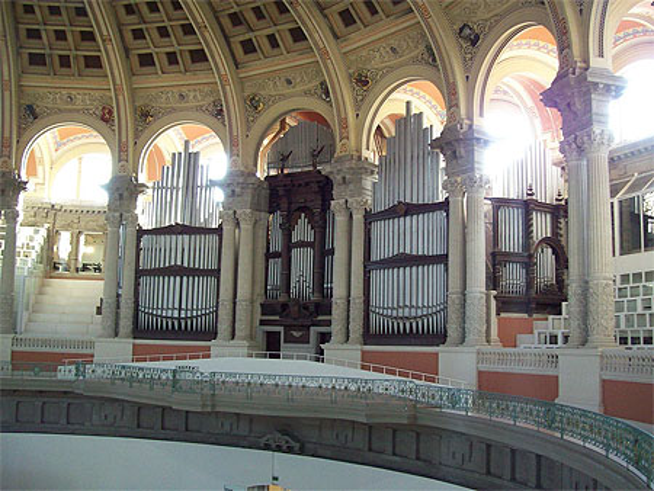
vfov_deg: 39.7
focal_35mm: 36
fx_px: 681
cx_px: 327
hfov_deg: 51.3
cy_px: 246
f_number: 2.7
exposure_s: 1/31.4
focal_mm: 6
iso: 160
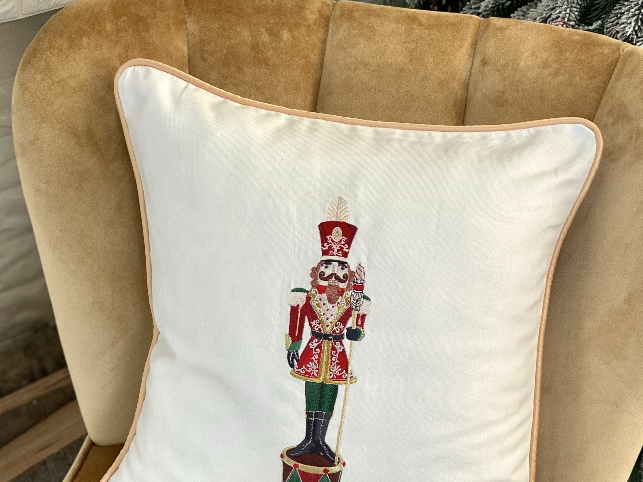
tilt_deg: -34.2
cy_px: 318
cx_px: 350
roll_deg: -4.3
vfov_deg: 18.8
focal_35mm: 78
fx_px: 1449
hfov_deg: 25.0
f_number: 2
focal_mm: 6
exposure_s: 1/122
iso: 40
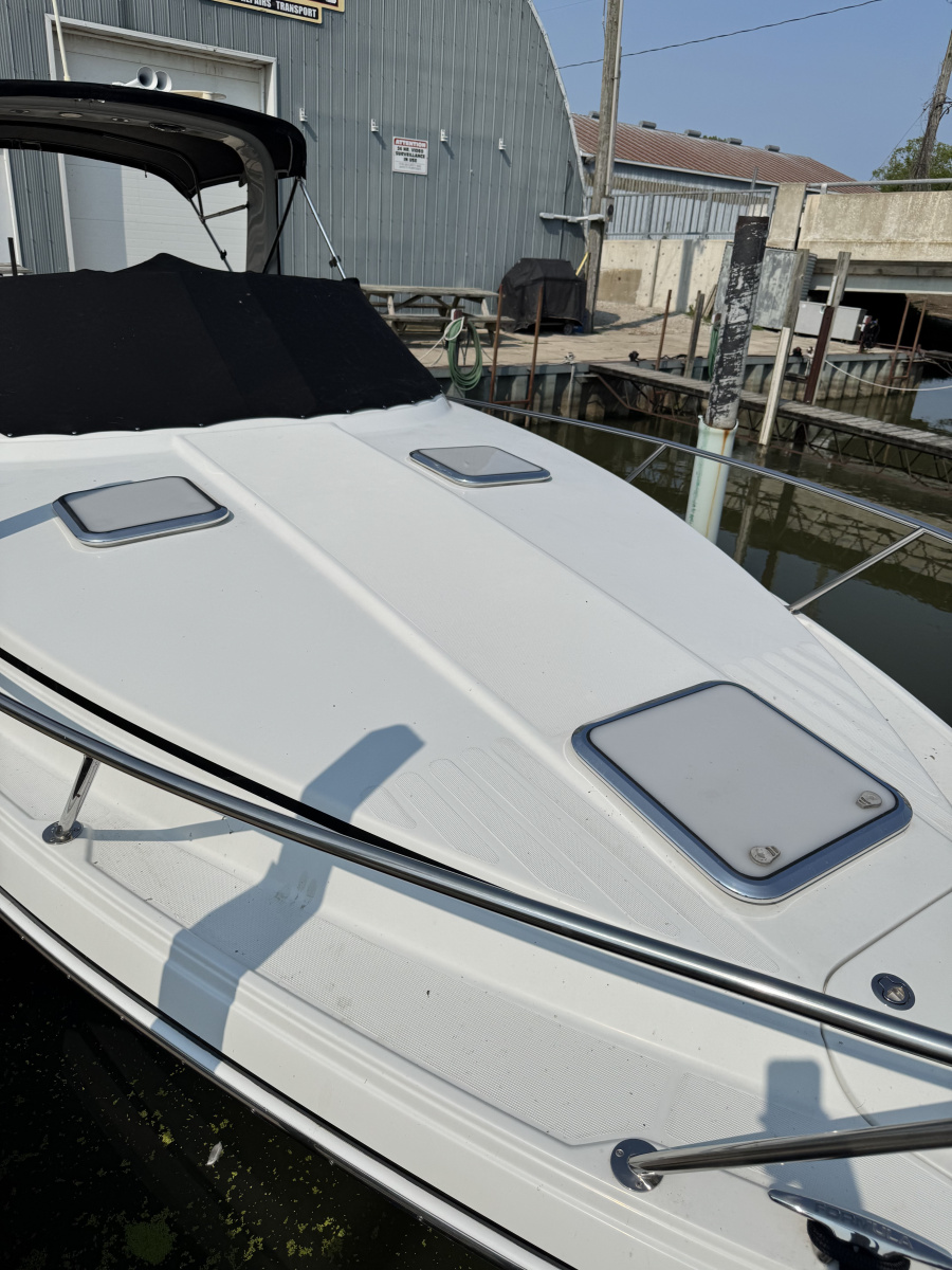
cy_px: 635
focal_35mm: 24
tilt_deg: -22.2
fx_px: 880
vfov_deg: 71.6
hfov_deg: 56.8
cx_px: 476
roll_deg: -0.6
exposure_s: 1/15152
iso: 64
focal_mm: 6.76
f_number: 1.78
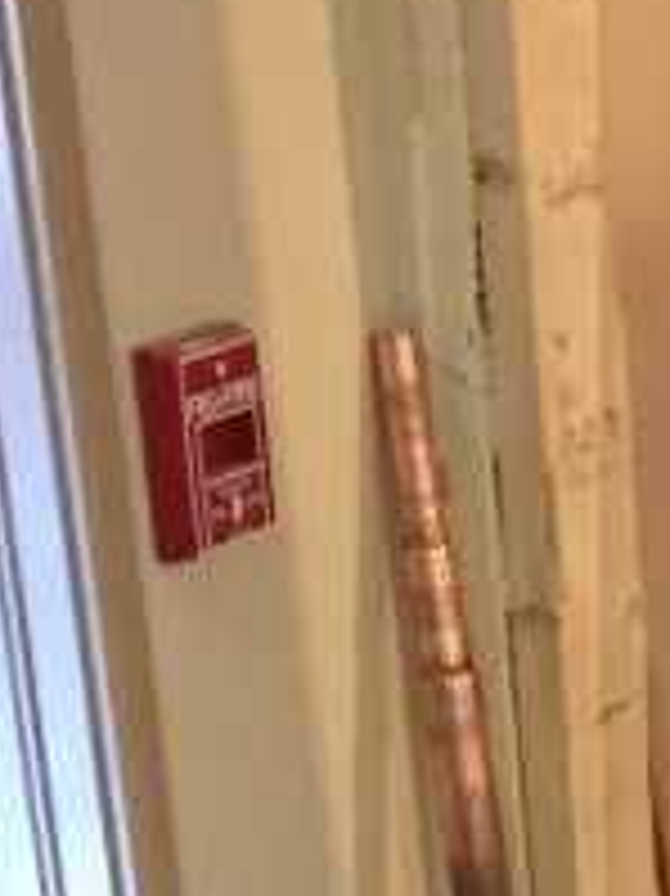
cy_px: 1337
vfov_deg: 10.9
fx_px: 4521
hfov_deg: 7.7
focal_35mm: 175
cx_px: 1772
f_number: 2.2
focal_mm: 4.15
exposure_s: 1/30
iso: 200
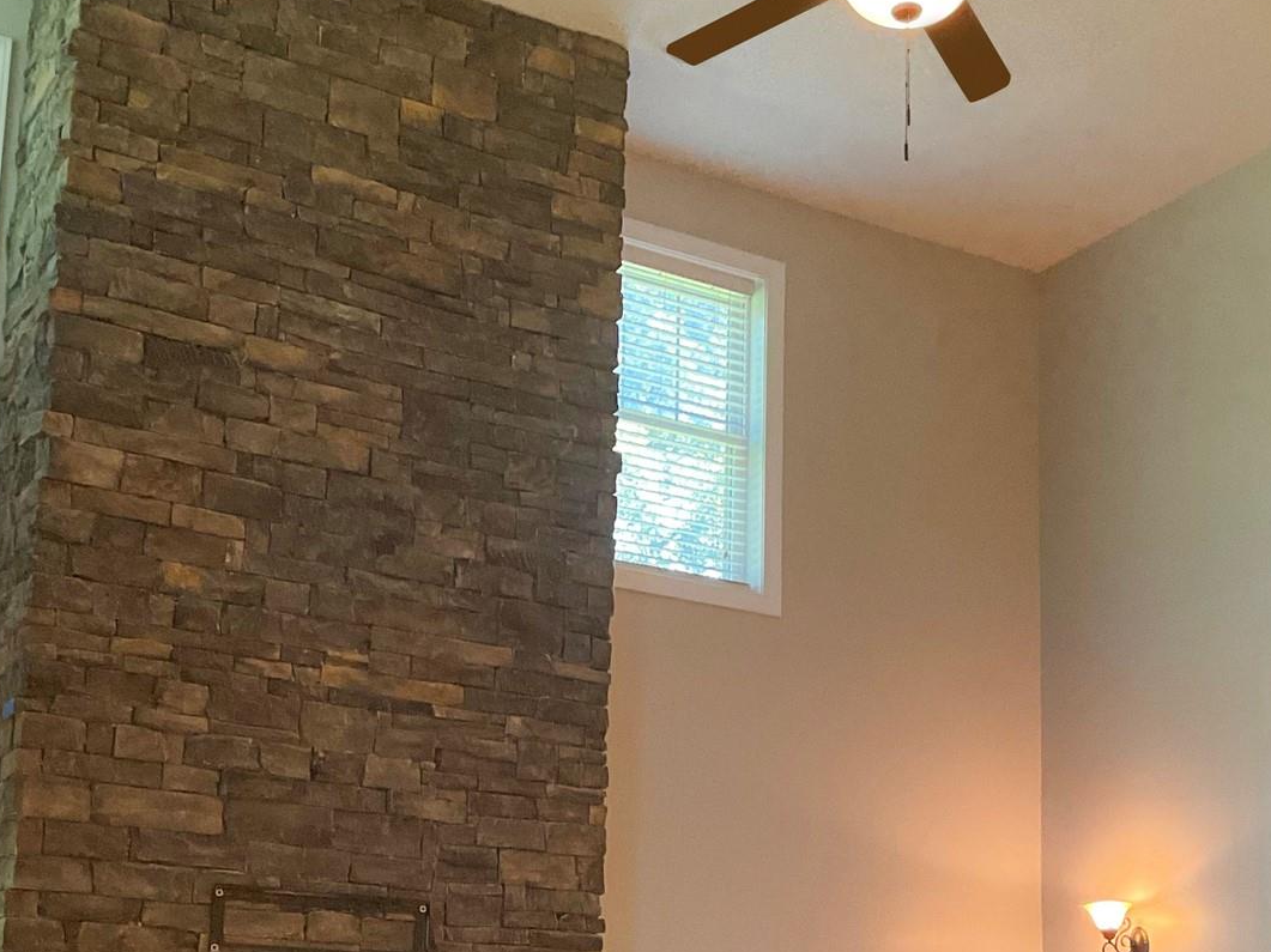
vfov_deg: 25.6
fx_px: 2055
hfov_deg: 34.3
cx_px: 713
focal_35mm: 56
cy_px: 787
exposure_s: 1/60
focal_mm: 3
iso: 160
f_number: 1.8
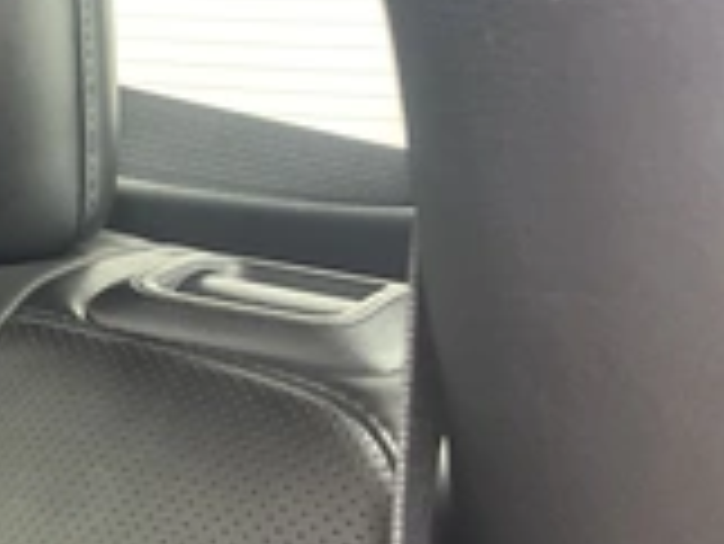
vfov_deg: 19.8
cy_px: -4
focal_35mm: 72
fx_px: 1507
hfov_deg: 25.2
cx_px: -63
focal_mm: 3
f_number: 1.8
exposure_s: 1/60
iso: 125
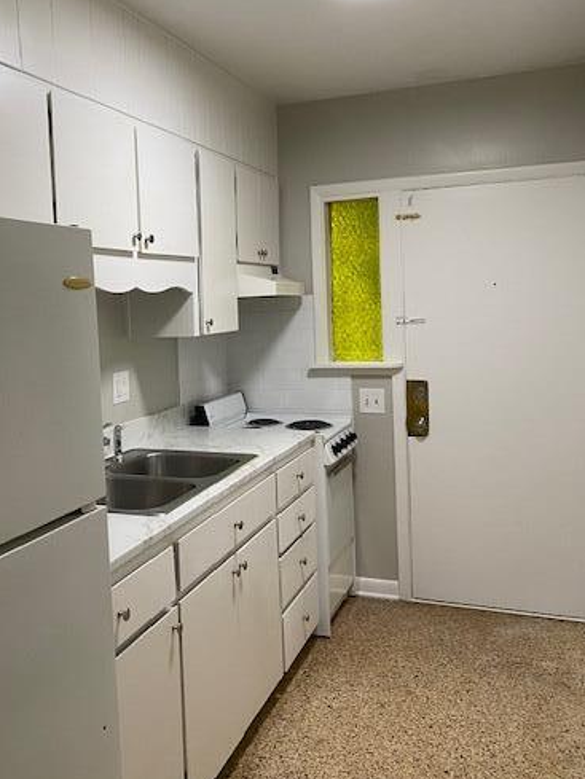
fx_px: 766
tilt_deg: -4.0
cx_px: 215
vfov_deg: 53.8
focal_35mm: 34
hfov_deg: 41.5
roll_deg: +0.5
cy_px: 343
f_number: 1.8
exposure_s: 1/60
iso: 125
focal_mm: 4.25
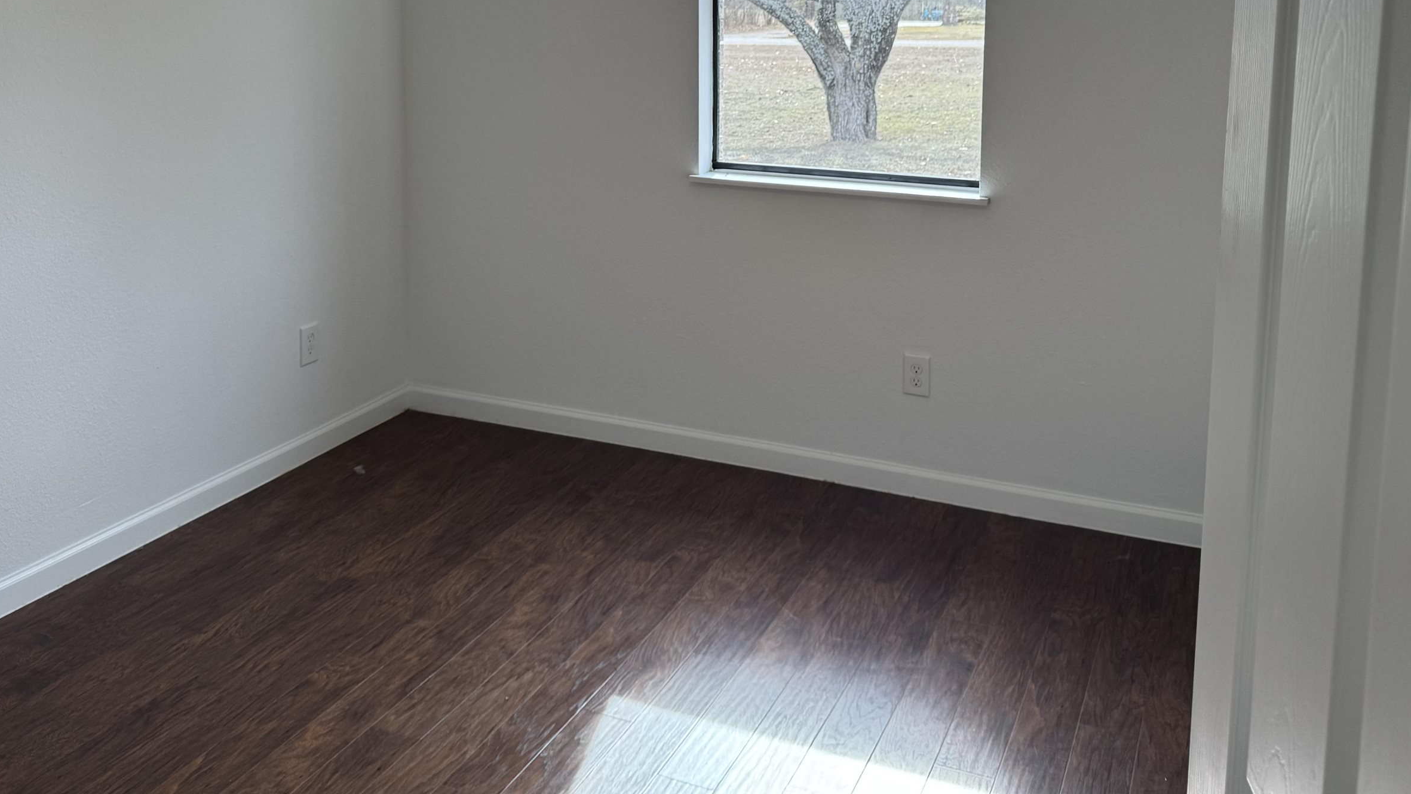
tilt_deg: -6.1
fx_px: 1272
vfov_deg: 33.4
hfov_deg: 58.0
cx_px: 700
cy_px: 134
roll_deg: +0.6
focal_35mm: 34
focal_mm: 6.76
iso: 80
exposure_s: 1/347
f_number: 1.78
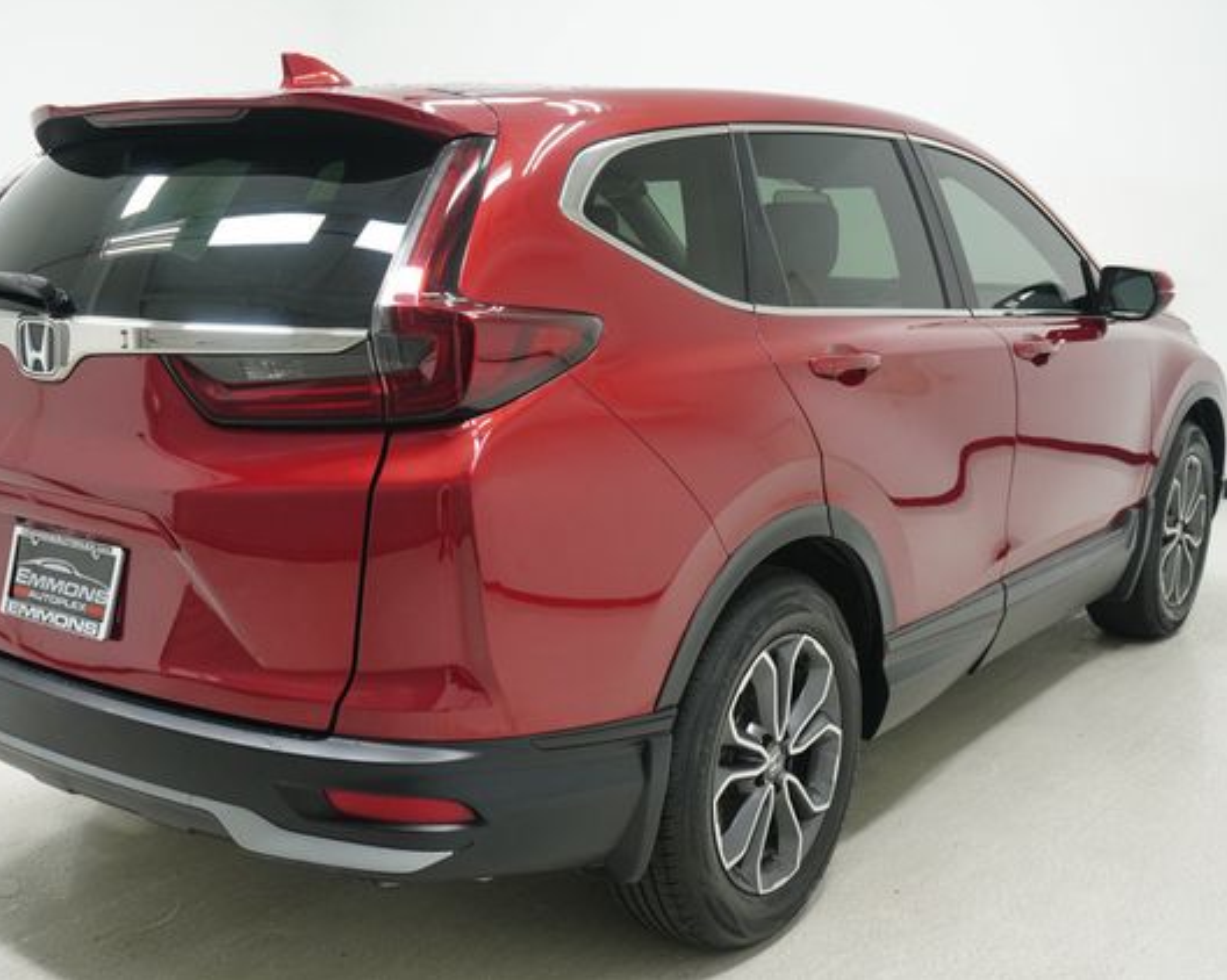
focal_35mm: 41
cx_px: 530
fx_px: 1488
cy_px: 487
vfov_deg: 36.5
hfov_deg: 44.7
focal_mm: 24
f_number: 5.6
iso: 1250
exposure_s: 1/200
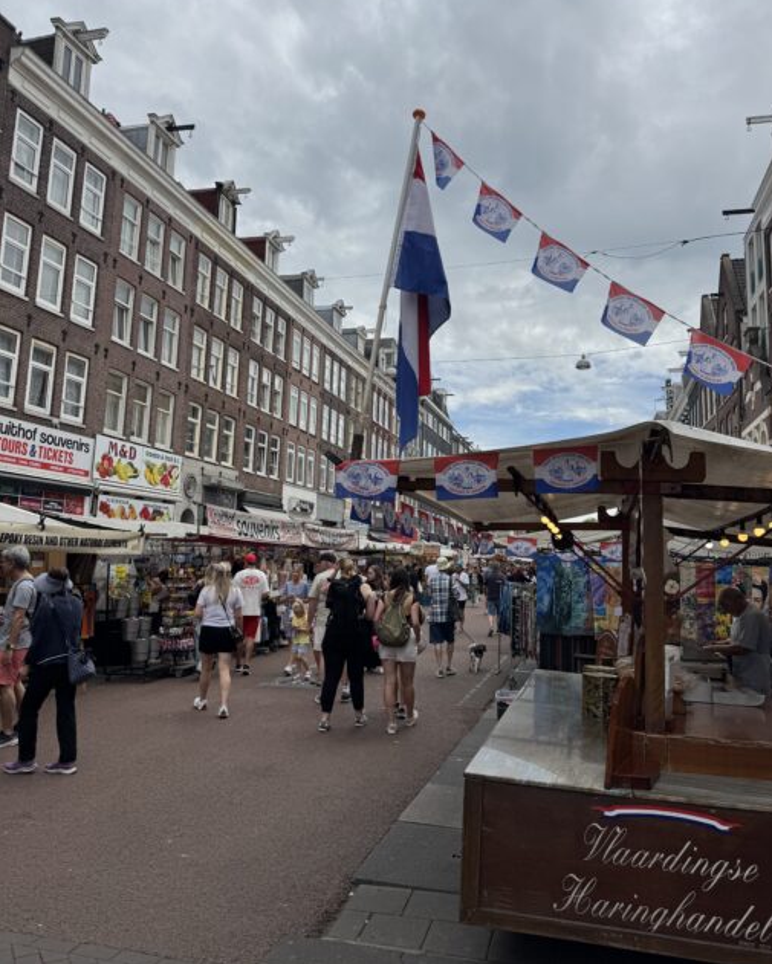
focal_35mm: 26
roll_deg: -1.3
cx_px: 400
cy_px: 442
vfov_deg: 65.9
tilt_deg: +8.6
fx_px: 742
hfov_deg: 54.9
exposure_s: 1/7092
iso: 80
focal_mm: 6.76
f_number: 1.78
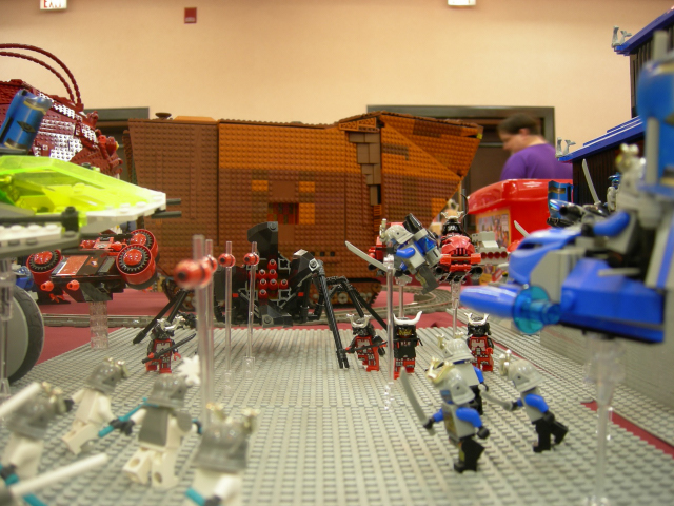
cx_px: 337
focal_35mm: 36
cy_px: 253
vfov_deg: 39.7
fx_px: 701
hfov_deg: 51.4
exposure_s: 1/4
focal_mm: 7.5
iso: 68
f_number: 2.7
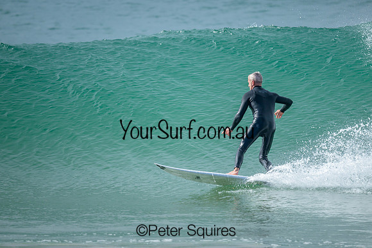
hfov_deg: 2.2
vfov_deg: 1.5
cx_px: 215
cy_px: 118
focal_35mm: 926
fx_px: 9573
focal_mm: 800
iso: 360
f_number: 6.3
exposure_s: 1/2000
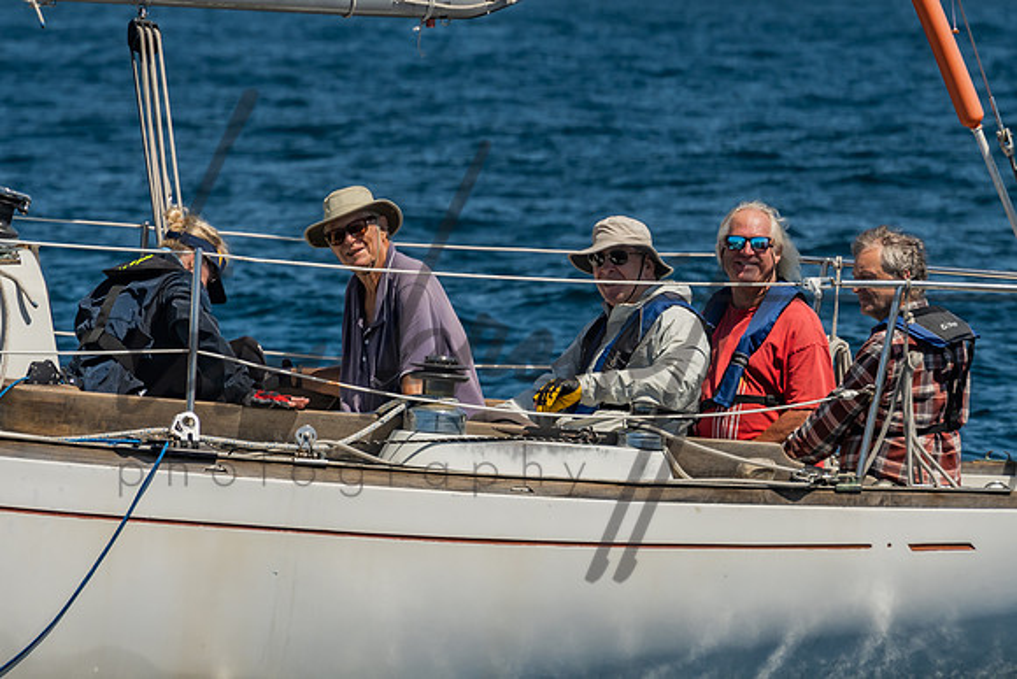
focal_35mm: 407
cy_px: 215
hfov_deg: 5.1
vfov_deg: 3.4
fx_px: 11512
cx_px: 617
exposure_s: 1/640
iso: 160
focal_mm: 200
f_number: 6.3
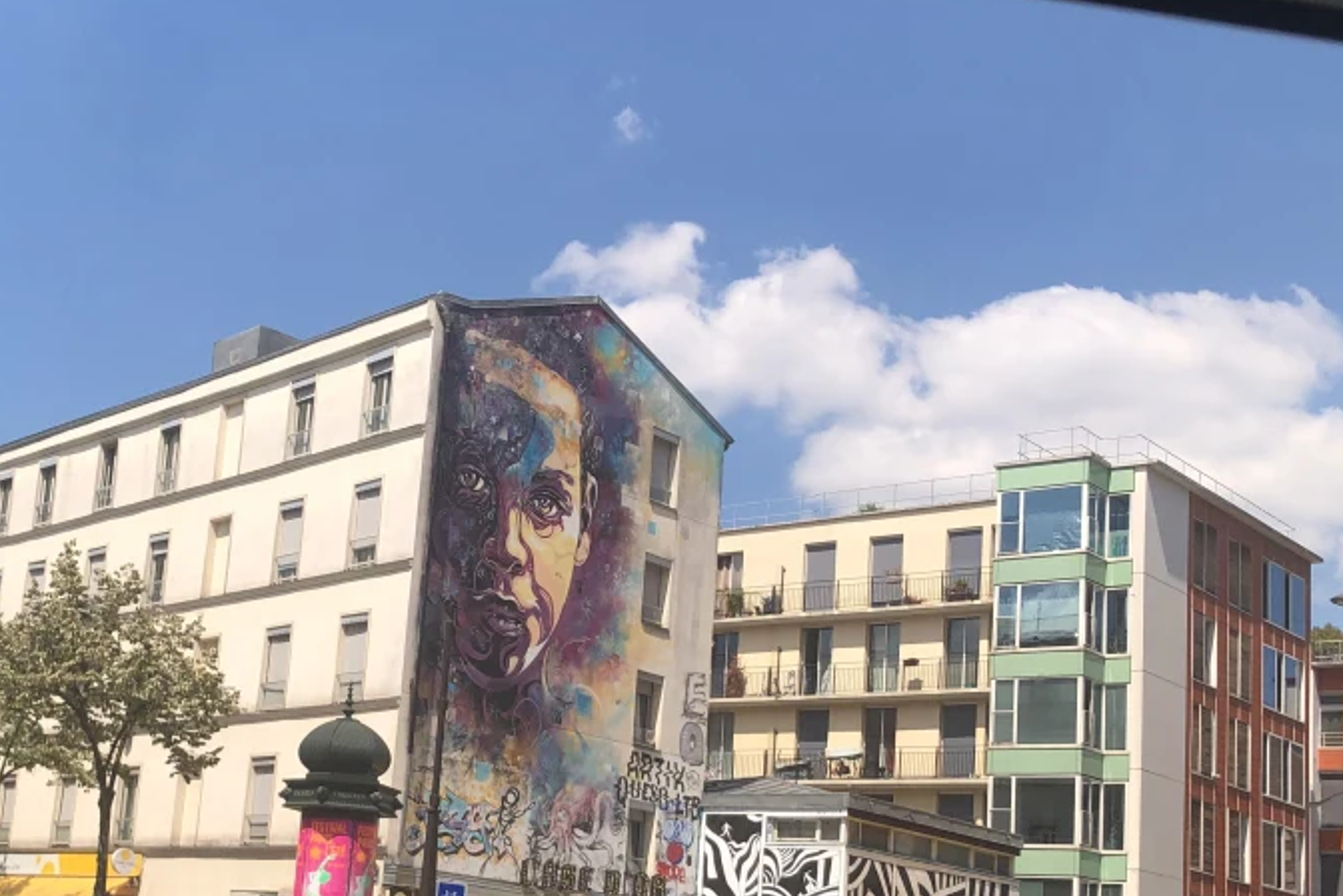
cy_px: 648
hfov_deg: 37.7
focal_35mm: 52
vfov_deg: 25.7
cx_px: 422
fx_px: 1940
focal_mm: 4
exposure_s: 1/480
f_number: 1.8
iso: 20
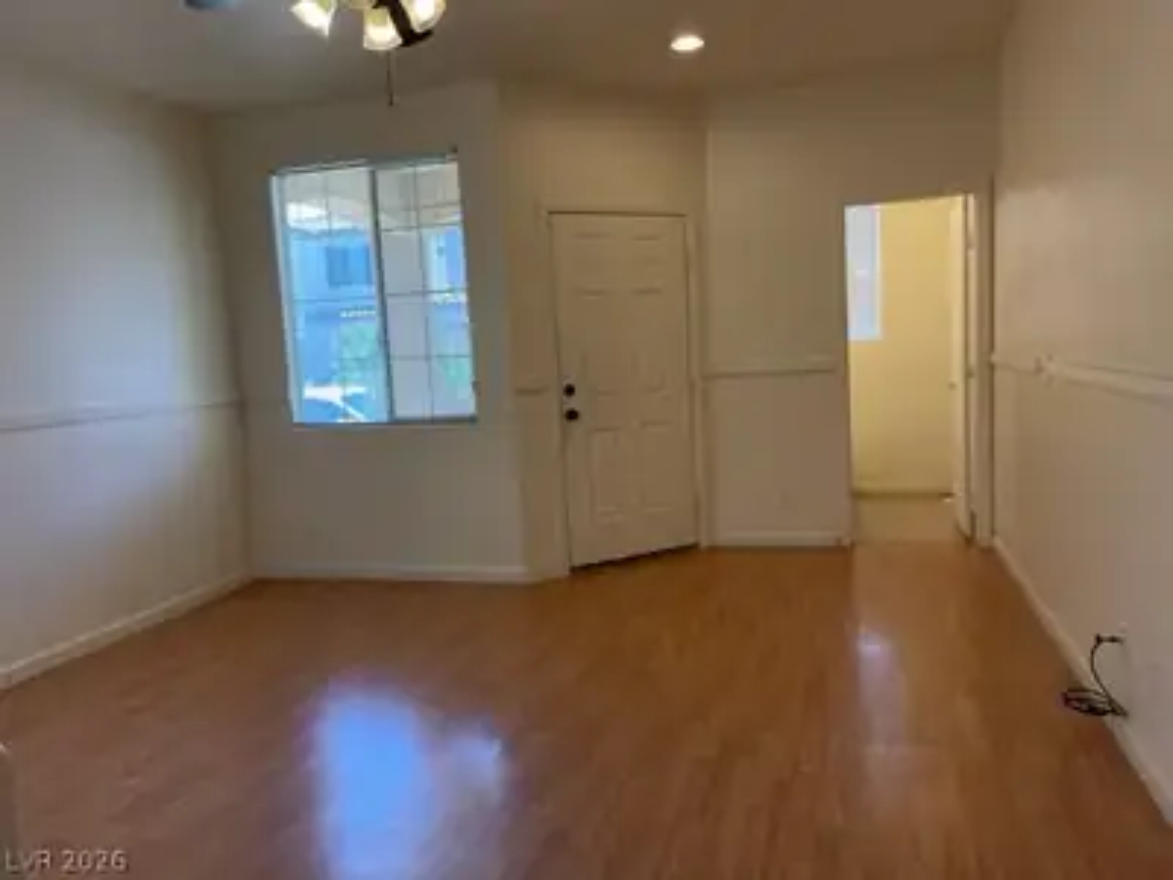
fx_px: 881
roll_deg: +2.7
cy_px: 440
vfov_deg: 53.1
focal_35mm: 26
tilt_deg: -6.8
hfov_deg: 67.3
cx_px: 586
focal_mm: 5.1
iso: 40
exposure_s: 1/120
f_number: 1.6
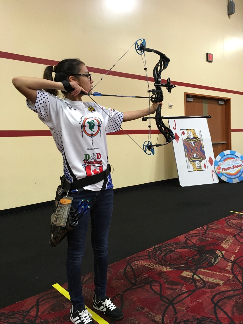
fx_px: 271
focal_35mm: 29
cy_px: 162
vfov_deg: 61.7
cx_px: 122
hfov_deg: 48.2
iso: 125
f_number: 2.2
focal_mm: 4.15
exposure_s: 1/30
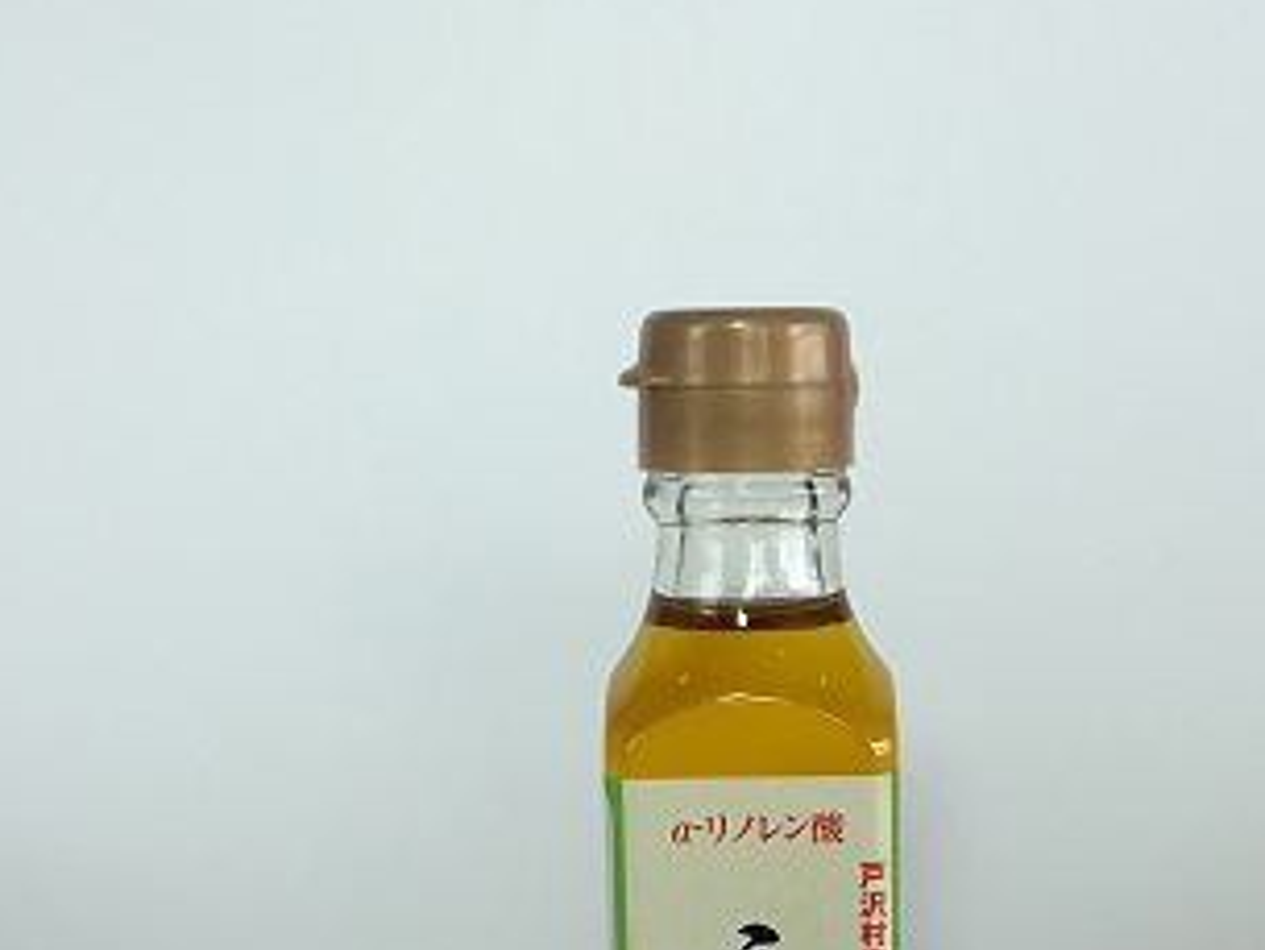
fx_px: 2376
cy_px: 838
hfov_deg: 29.8
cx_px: 684
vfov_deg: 22.1
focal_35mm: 65
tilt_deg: -13.3
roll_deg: -0.2
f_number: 2.4
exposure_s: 1/344
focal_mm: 3.3
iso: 25
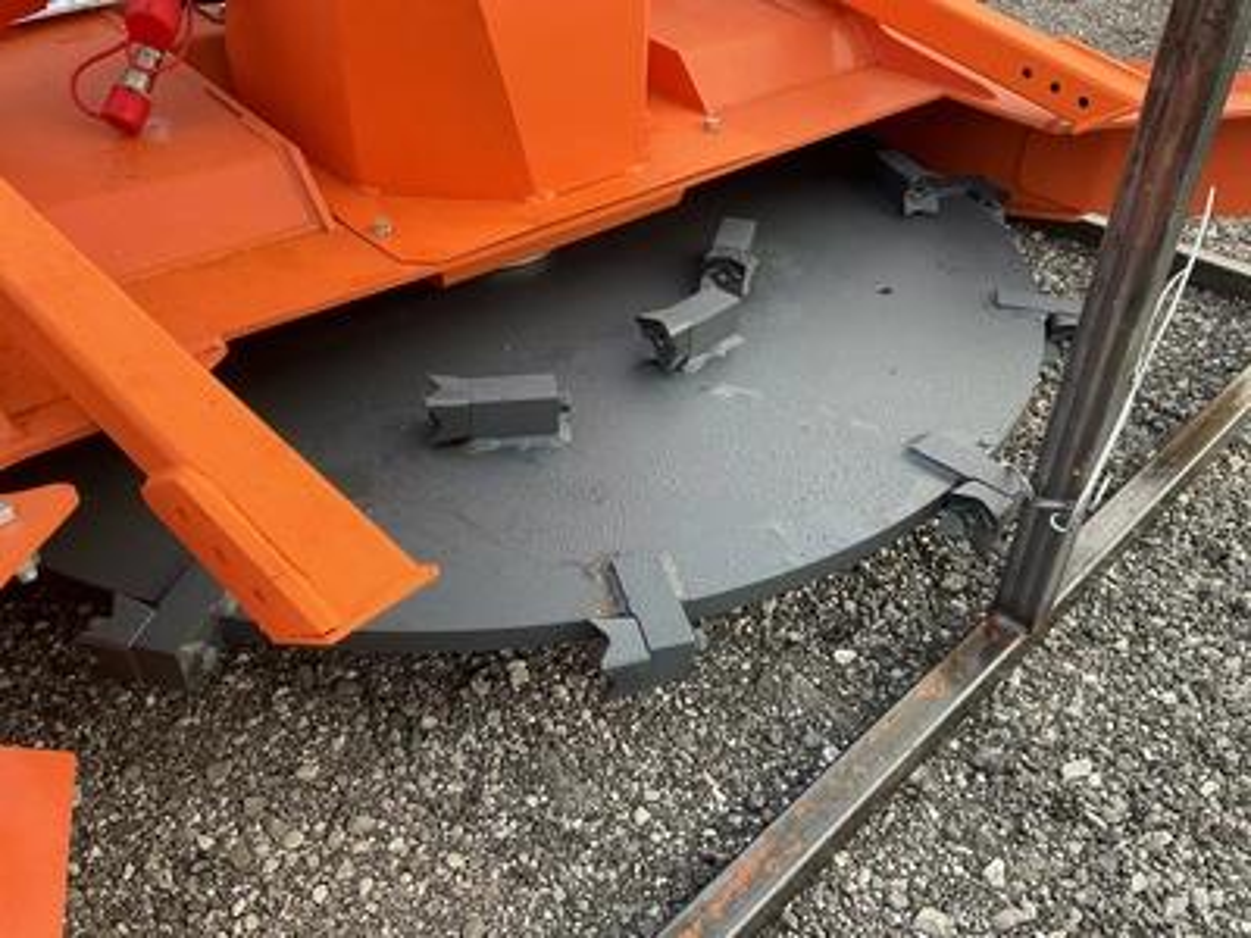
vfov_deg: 48.2
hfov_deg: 61.7
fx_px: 1048
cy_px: 469
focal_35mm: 29
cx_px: 626
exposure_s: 1/122
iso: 40
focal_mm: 3
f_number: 1.8
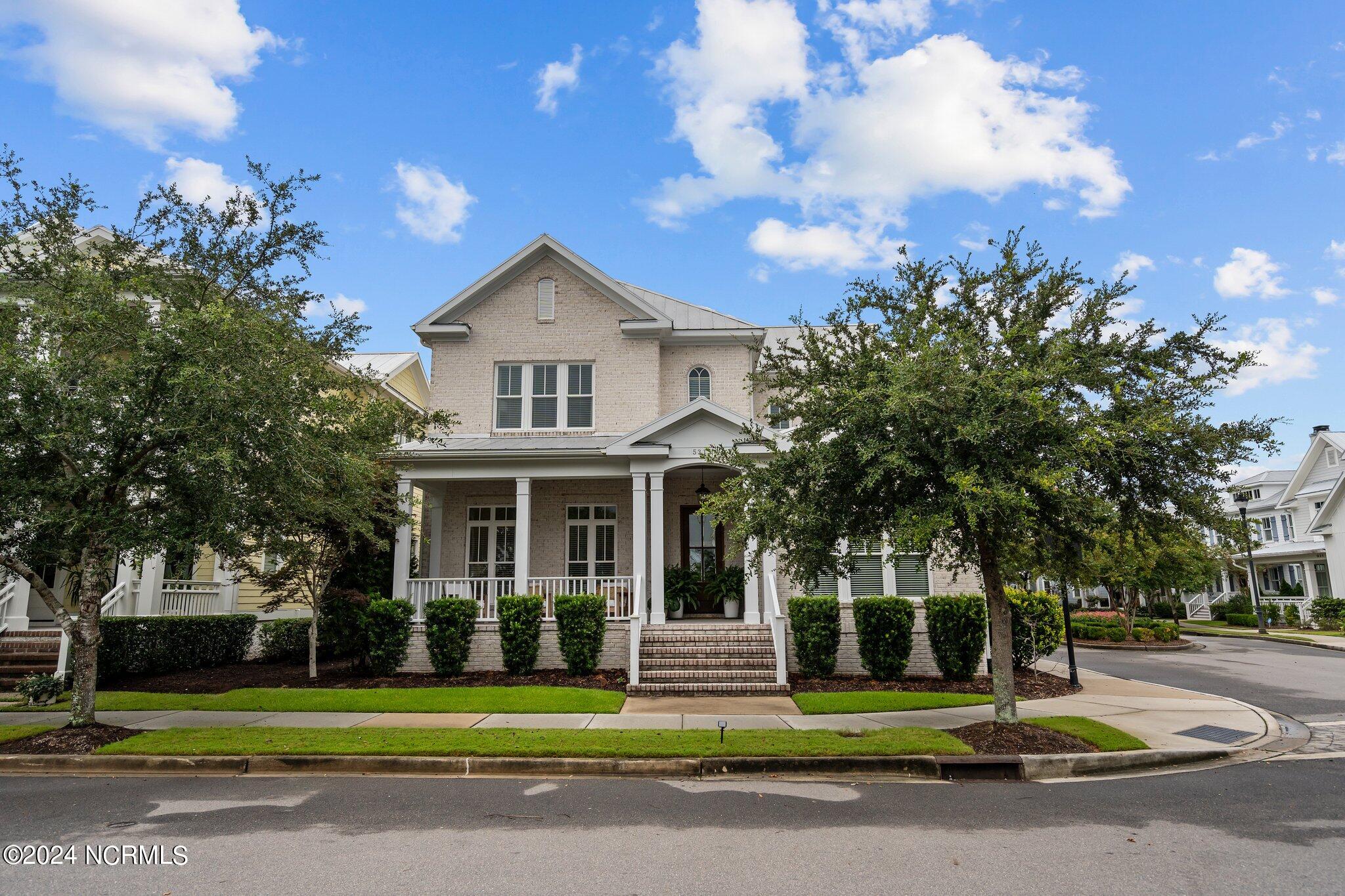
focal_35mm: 21
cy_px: 448
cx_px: 672
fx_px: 784
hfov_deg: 81.2
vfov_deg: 59.5
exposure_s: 1/1600
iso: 400
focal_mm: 21
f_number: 4
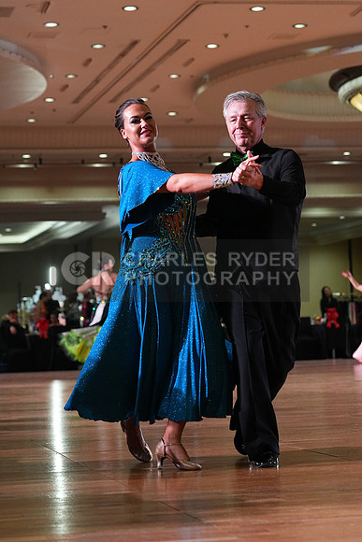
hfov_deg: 13.8
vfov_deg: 20.6
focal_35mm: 99
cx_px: 181
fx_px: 1492
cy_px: 271
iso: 6400
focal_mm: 99
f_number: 5
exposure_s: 1/400
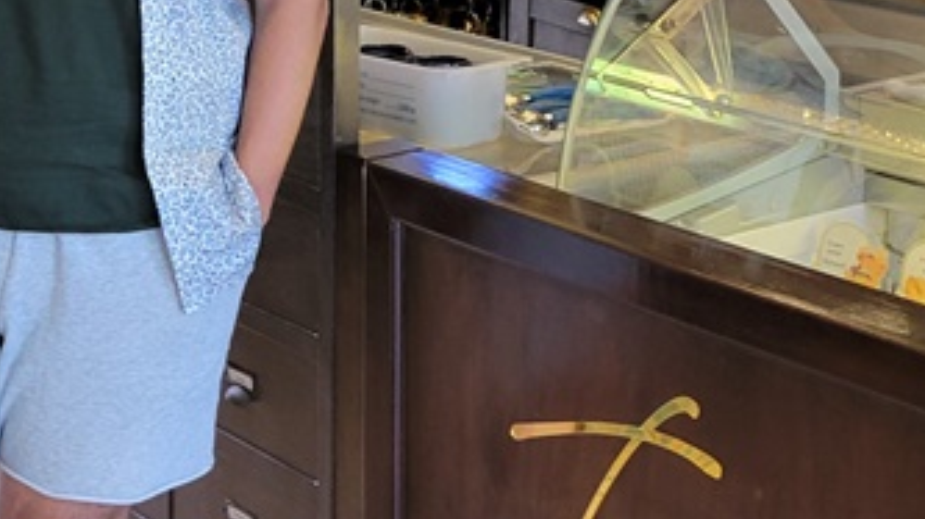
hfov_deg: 24.9
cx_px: 594
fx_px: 2084
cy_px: -214
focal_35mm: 85
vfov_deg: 13.5
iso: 250
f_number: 1.8
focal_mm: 5.4
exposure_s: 1/100
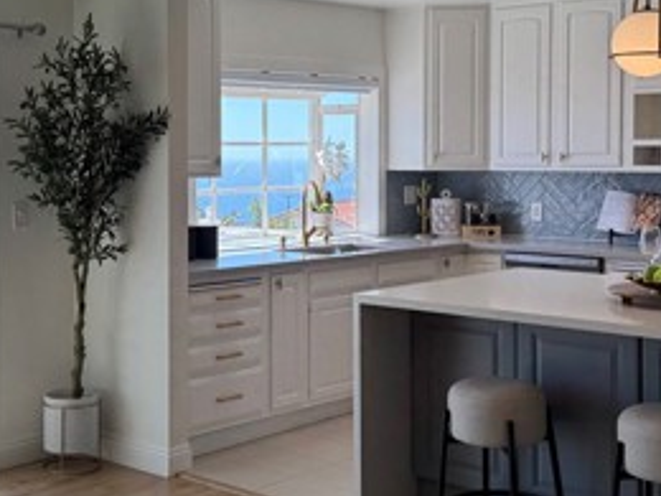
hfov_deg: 32.6
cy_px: 176
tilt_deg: -2.4
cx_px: 257
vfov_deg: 24.7
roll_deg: -0.3
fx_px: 1127
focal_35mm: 59
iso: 80
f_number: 1.78
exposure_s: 1/864
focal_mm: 6.76
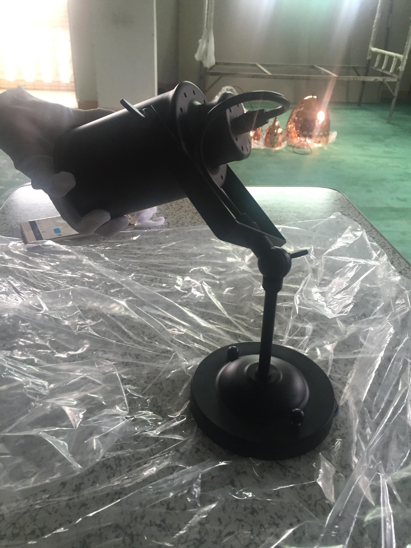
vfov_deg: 61.7
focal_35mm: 29
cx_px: 206
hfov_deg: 48.2
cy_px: 274
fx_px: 459
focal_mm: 4.15
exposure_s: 1/33
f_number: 2.2
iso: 64
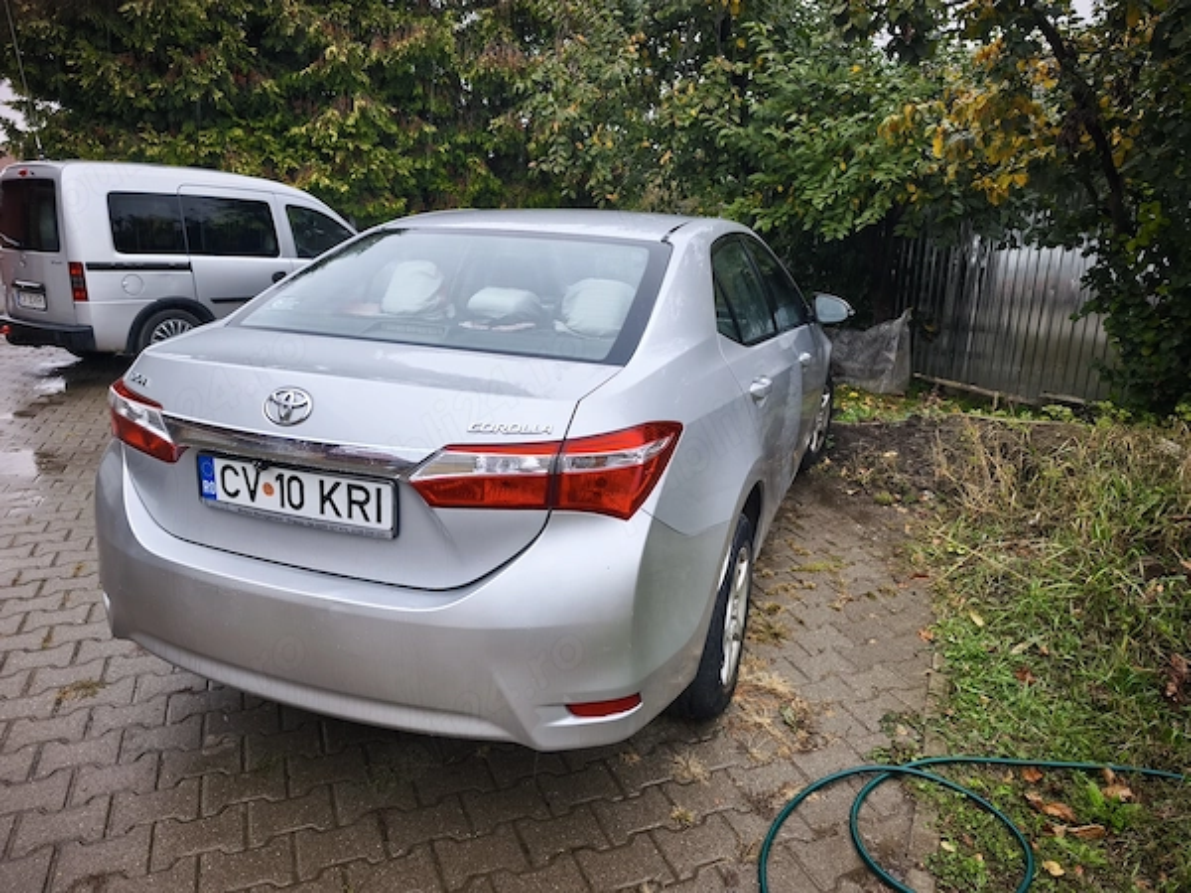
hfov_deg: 73.9
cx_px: 596
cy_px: 446
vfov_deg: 58.9
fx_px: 791
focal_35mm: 23
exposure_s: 1/100
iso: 250
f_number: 1.6
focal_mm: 6.57
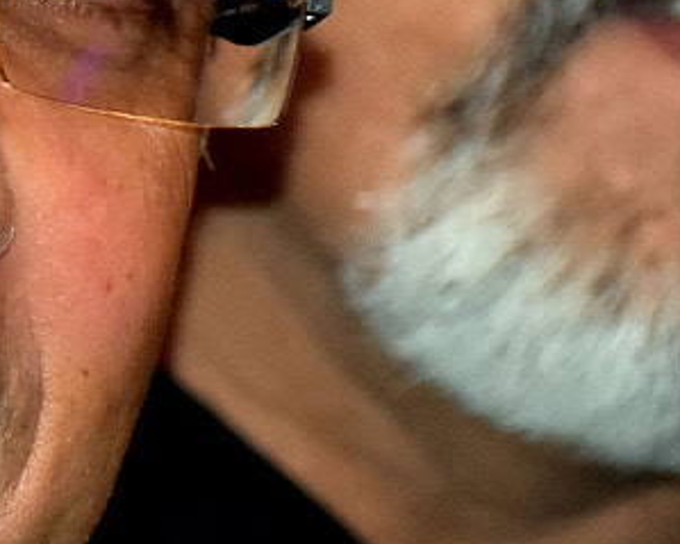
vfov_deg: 2.0
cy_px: 19
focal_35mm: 769
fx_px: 15471
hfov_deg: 2.5
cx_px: 52
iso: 1800
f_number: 4.5
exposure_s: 1/60
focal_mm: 102
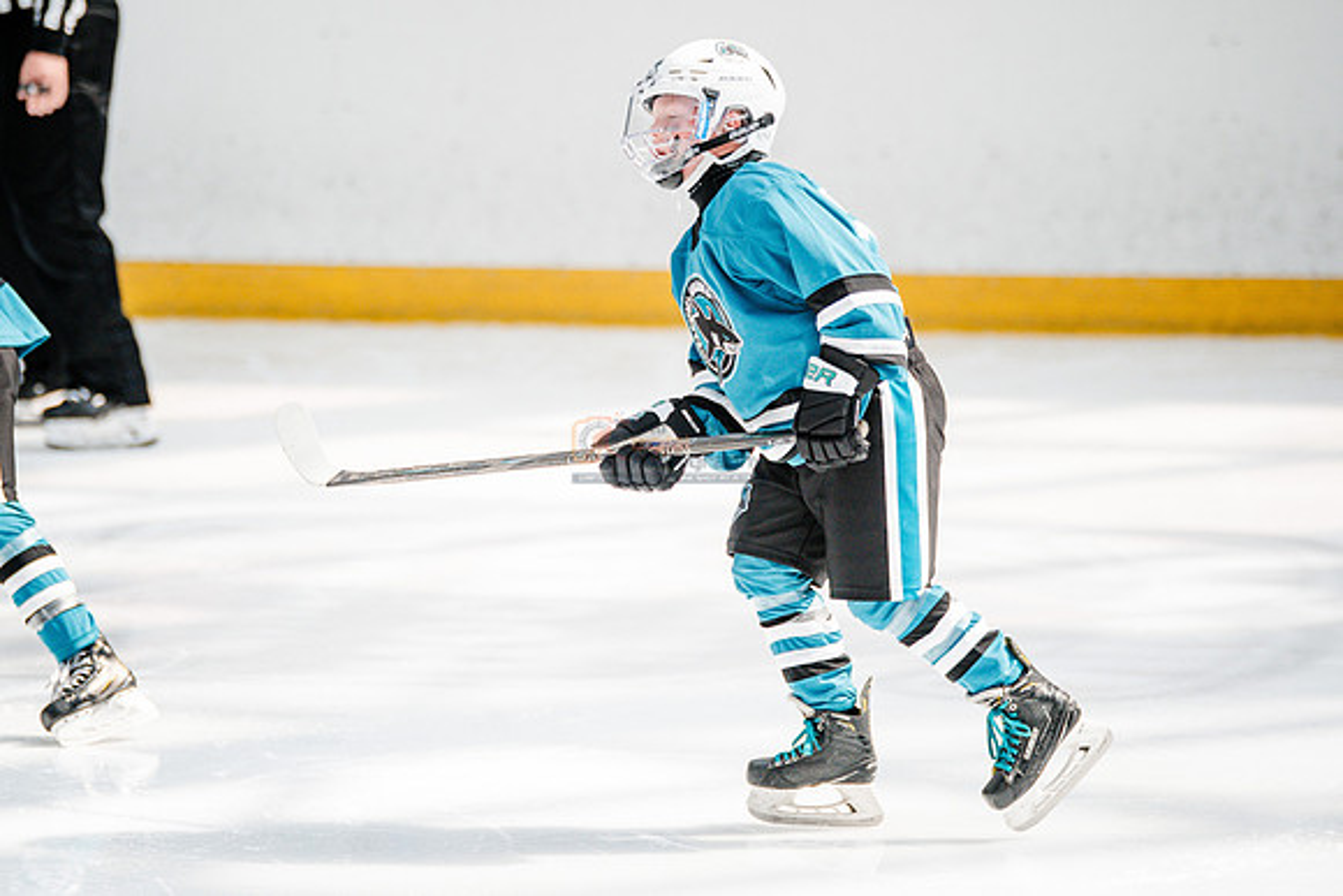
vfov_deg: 5.3
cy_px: 471
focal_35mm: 259
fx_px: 9671
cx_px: 571
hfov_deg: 7.9
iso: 1250
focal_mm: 221
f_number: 3.2
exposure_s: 1/3200
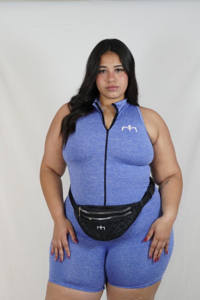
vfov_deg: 34.2
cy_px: 150
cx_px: 100
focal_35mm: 58
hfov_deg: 23.2
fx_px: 487
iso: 1000
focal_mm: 39
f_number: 4
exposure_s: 1/125
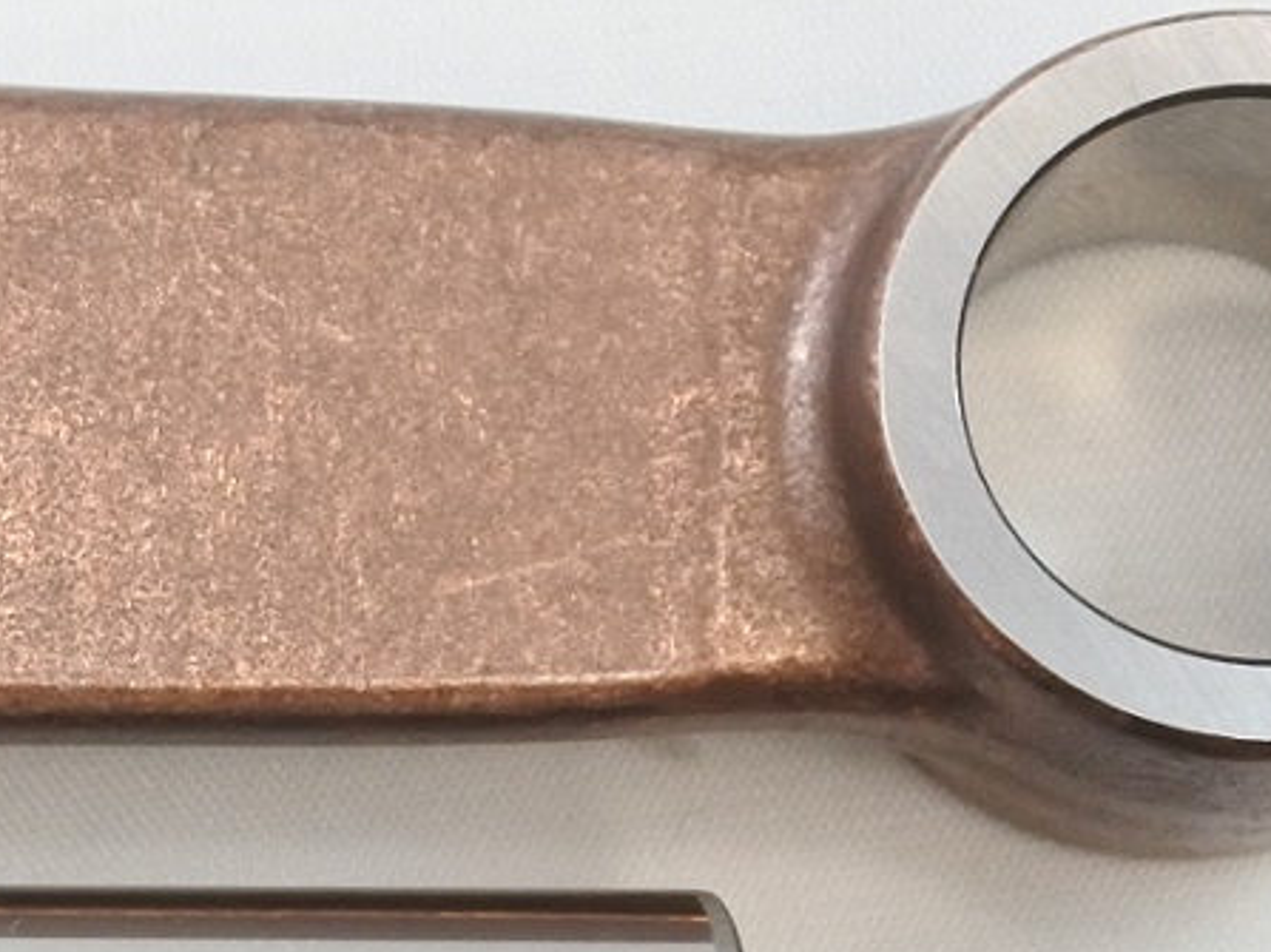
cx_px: -573
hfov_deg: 11.2
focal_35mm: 171
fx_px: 6277
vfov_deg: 8.7
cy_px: 715
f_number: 4.5
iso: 500
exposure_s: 1/125
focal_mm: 18
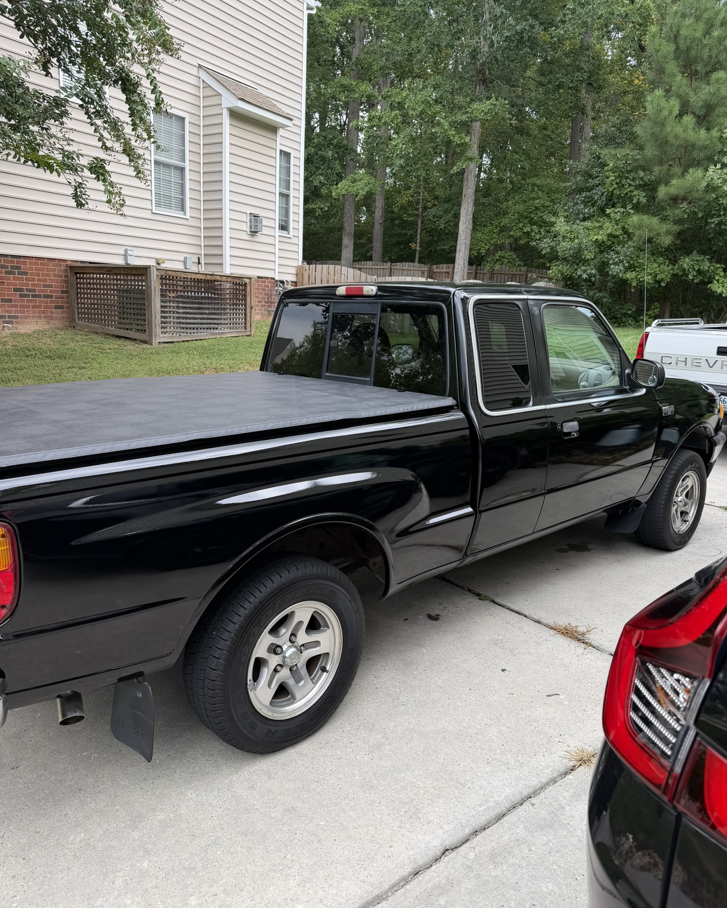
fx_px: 699
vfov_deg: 66.0
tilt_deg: -10.4
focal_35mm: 26
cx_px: 371
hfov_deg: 54.9
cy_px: 447
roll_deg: -2.1
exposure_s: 1/627
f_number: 1.78
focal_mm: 6.76
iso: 80
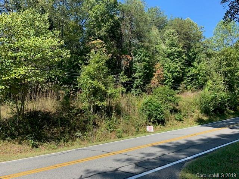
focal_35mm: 26
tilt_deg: +7.8
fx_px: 180
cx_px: 120
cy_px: 90
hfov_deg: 67.3
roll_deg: +2.7
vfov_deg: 53.1
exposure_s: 1/660
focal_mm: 4.25
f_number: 1.8
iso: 25
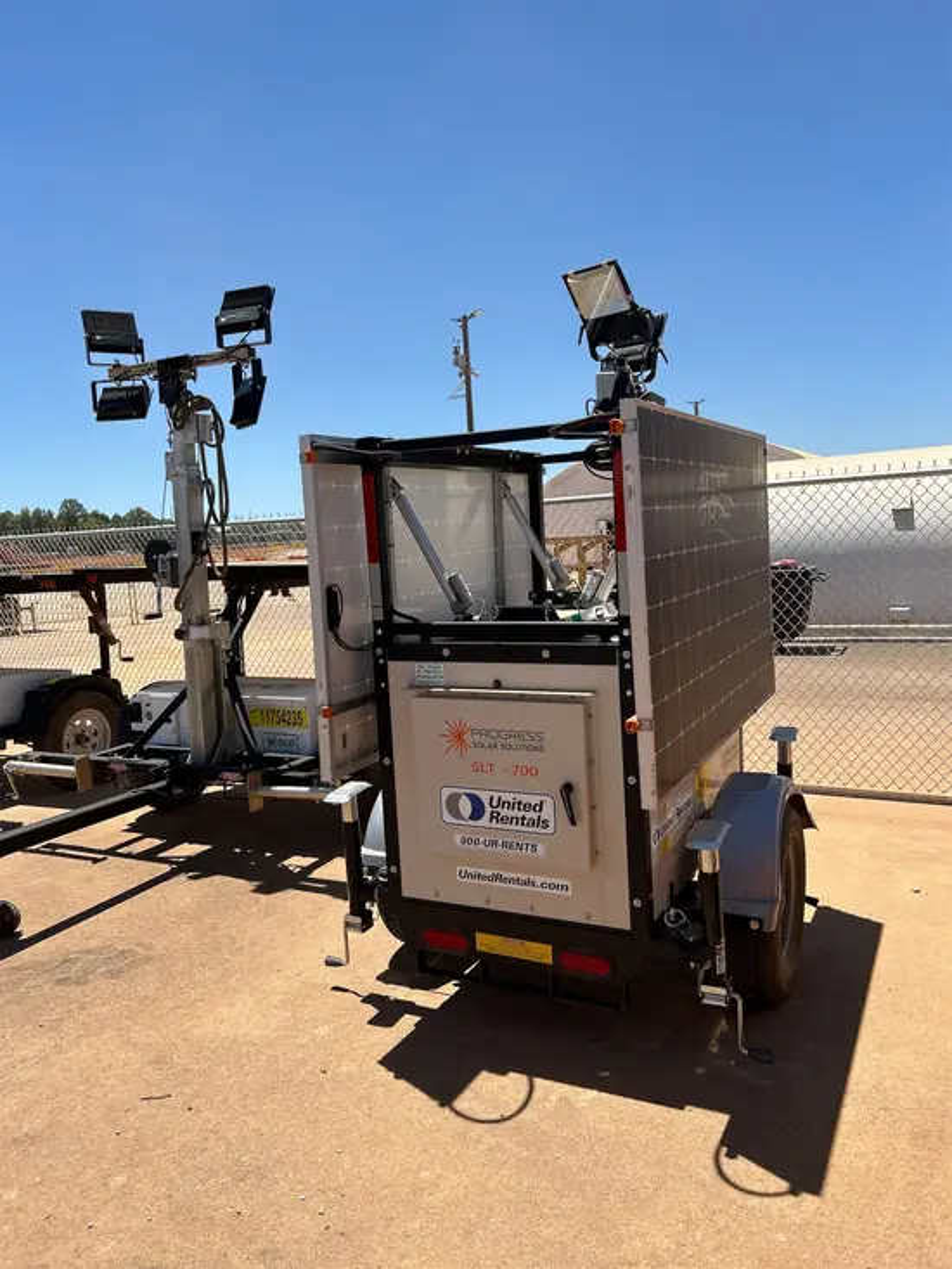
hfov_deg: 53.1
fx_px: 953
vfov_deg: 67.3
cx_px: 476
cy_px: 634
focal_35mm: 26
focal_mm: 5.7
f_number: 1.5
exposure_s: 1/3968
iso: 50
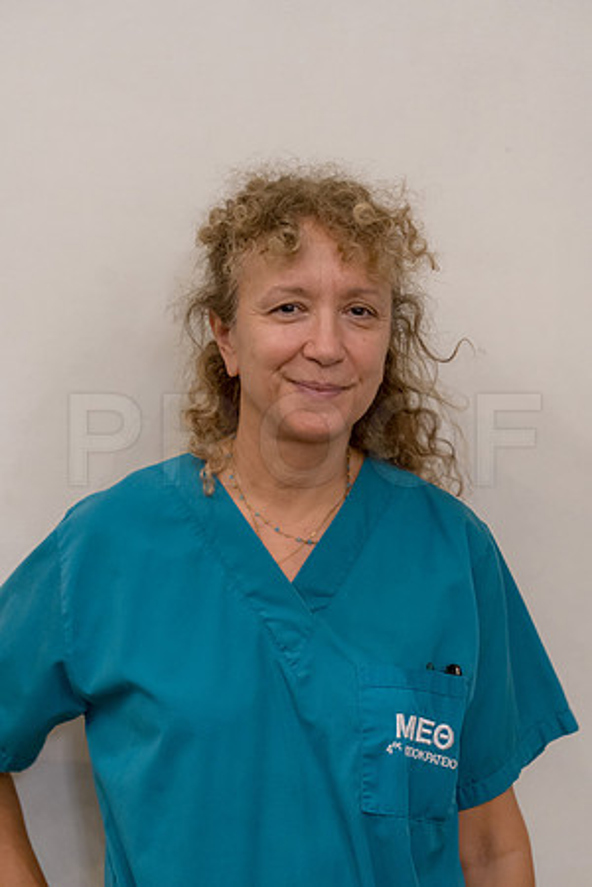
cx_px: 296
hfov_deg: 8.7
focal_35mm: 158
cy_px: 444
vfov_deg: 13.0
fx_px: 3897
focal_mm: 158
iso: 5000
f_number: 4
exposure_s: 1/80
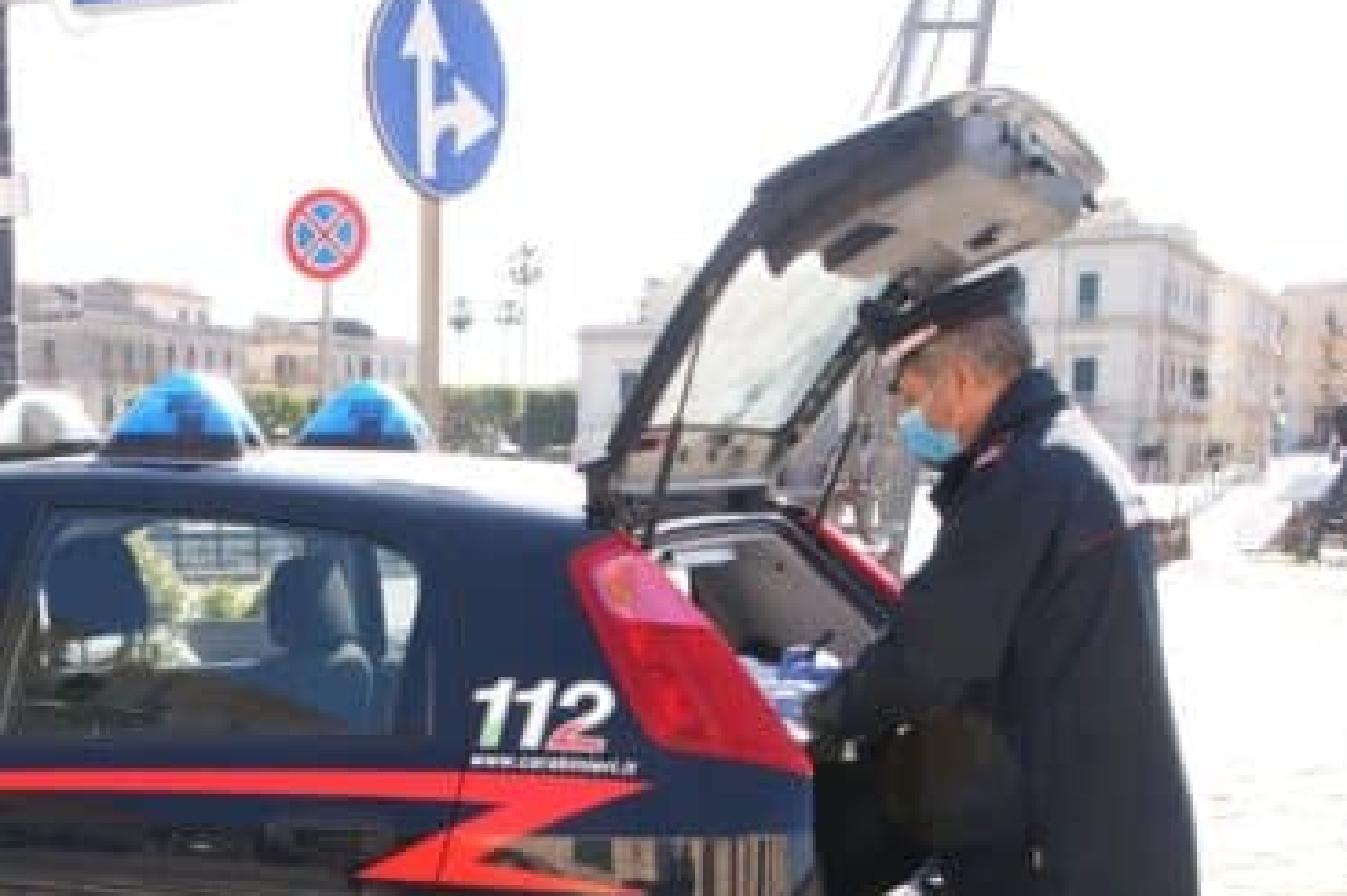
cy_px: 737
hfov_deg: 36.5
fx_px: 1982
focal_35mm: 53
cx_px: 307
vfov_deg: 25.0
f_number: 9
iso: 100
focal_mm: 20
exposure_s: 1/80
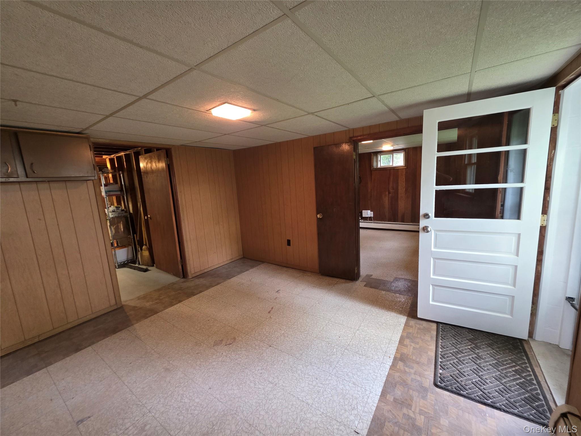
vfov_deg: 89.9
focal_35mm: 13
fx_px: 218
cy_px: 218
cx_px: 290
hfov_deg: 106.2
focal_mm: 2.2
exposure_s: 1/60
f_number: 1.9
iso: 320
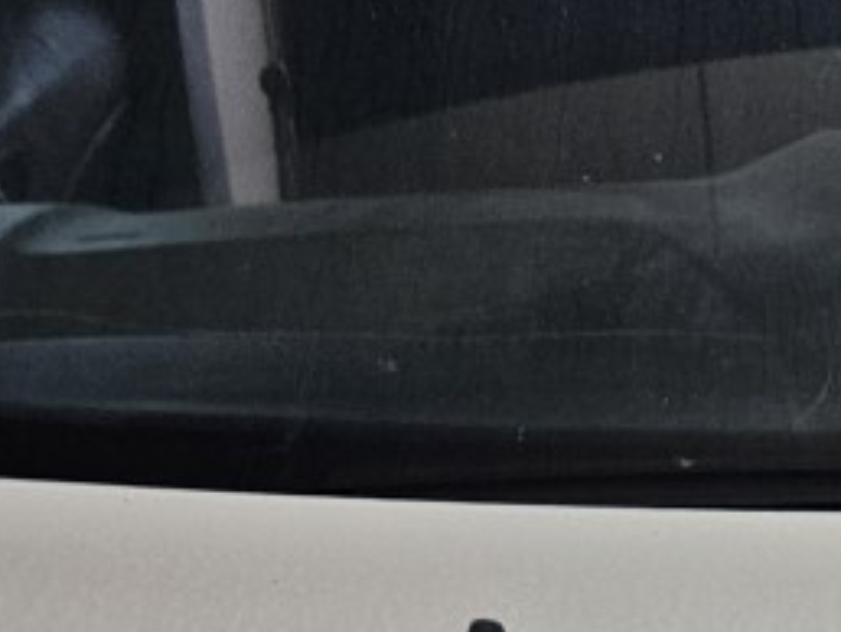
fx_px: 2772
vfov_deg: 11.9
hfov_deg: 16.2
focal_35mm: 114
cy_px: 1179
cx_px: 1128
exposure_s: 1/120
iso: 320
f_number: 1.8
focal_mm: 5.4
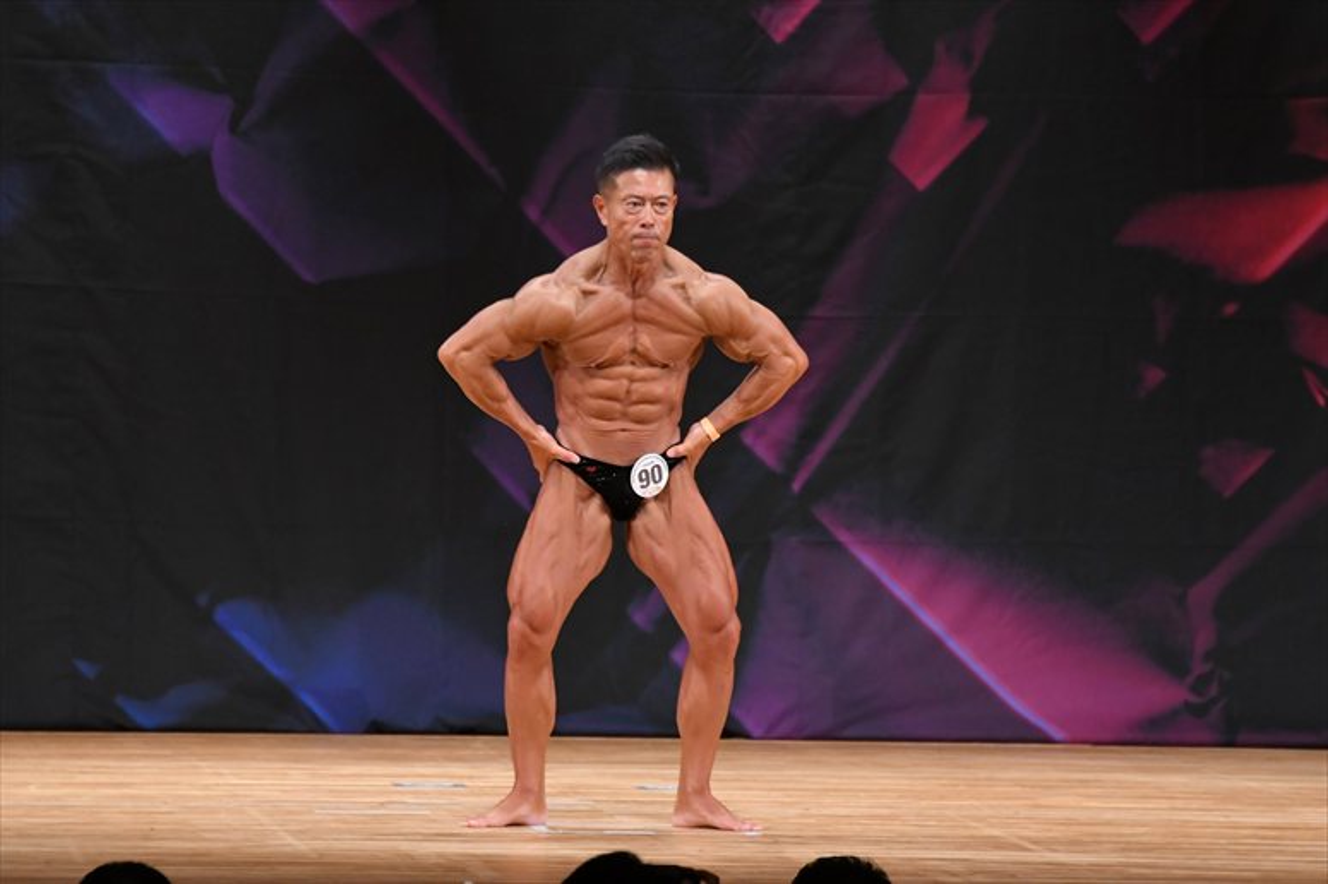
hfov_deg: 7.6
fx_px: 9955
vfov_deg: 5.1
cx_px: 664
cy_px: 442
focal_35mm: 270
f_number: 5.6
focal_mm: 180
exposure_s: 1/400
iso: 3200
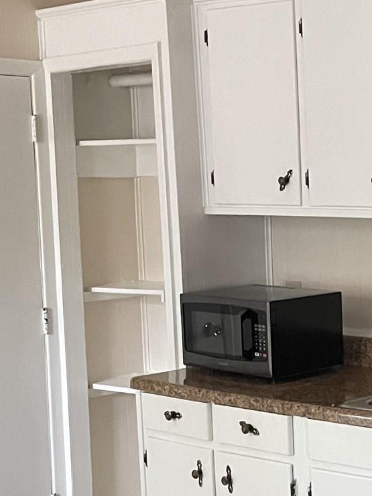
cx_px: 528
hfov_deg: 16.8
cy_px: 311
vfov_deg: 24.1
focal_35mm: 81
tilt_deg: -6.3
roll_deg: +0.4
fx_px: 1161
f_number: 1.6
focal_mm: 4.2
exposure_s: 1/60
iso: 400
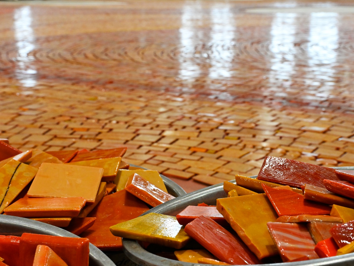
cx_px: 176
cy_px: 135
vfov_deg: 27.0
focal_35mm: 54
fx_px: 552
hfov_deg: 35.5
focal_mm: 49
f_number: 20
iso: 3200
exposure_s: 1/25
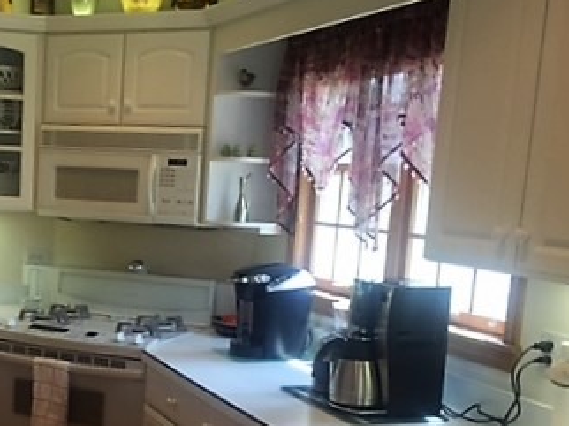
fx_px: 887
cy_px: 331
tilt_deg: -10.7
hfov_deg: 34.3
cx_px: 102
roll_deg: -0.9
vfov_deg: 26.6
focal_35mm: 54
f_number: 2.2
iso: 40
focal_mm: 4.15
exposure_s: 1/60
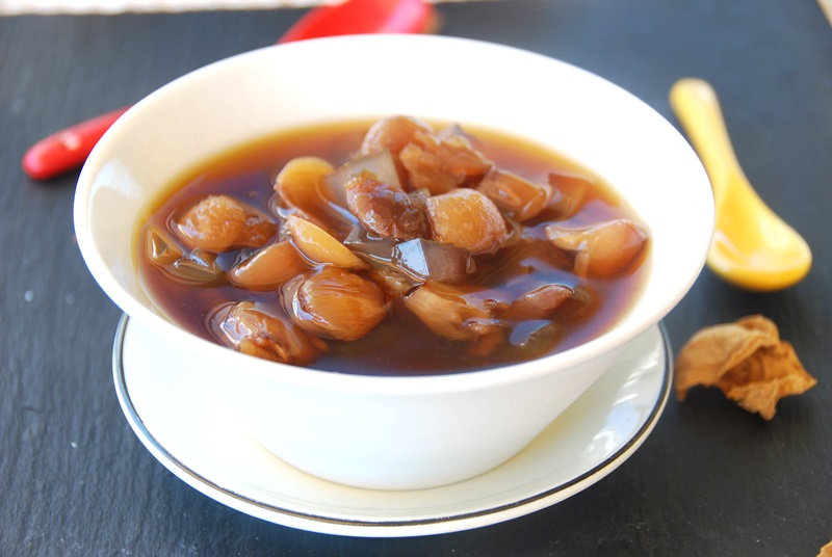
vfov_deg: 13.1
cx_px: 416
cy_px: 278
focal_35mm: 105
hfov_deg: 19.4
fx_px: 2430
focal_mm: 70
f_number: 5
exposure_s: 1/50
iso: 100
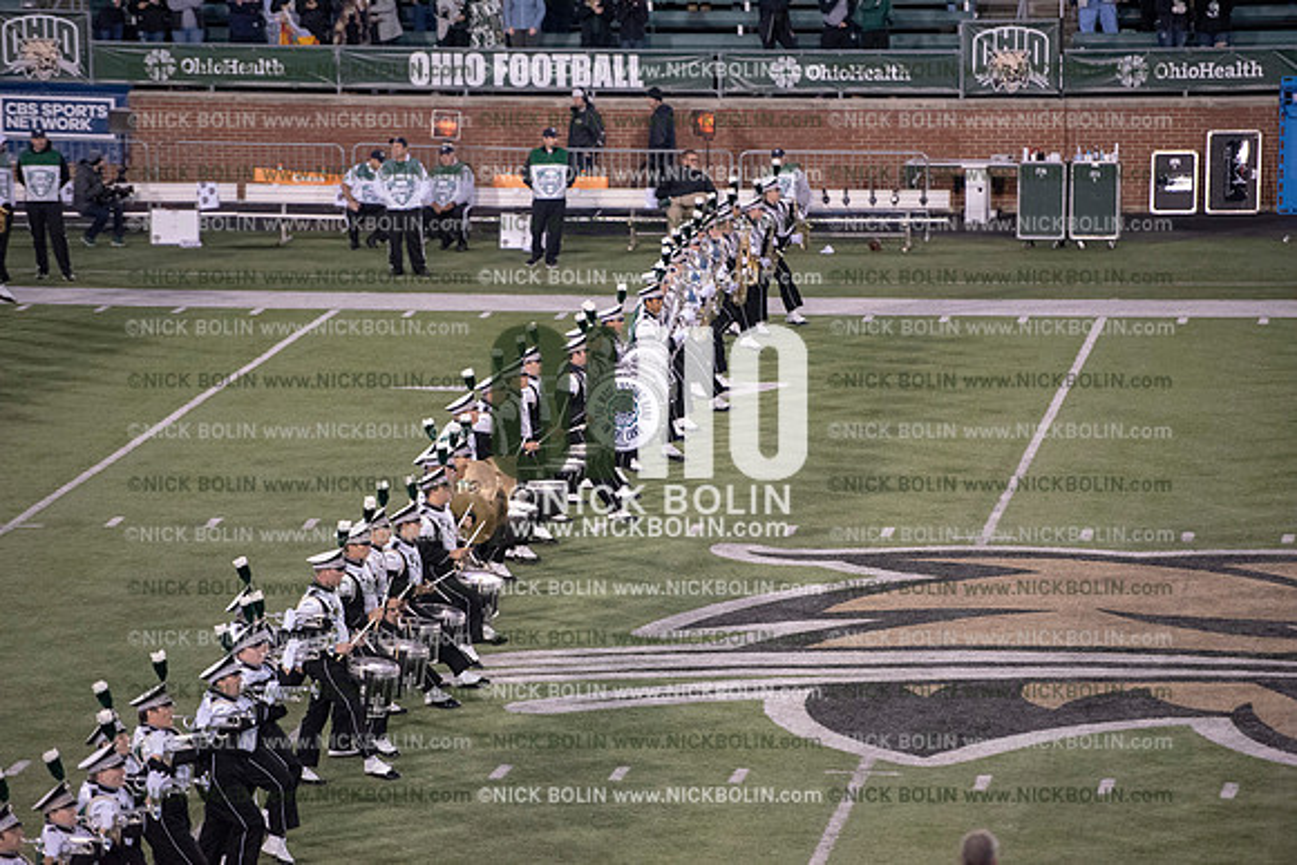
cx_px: 648
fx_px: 7207
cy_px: 432
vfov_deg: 6.9
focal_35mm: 200
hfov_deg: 10.3
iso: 5000
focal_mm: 200
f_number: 3.2
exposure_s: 1/1250
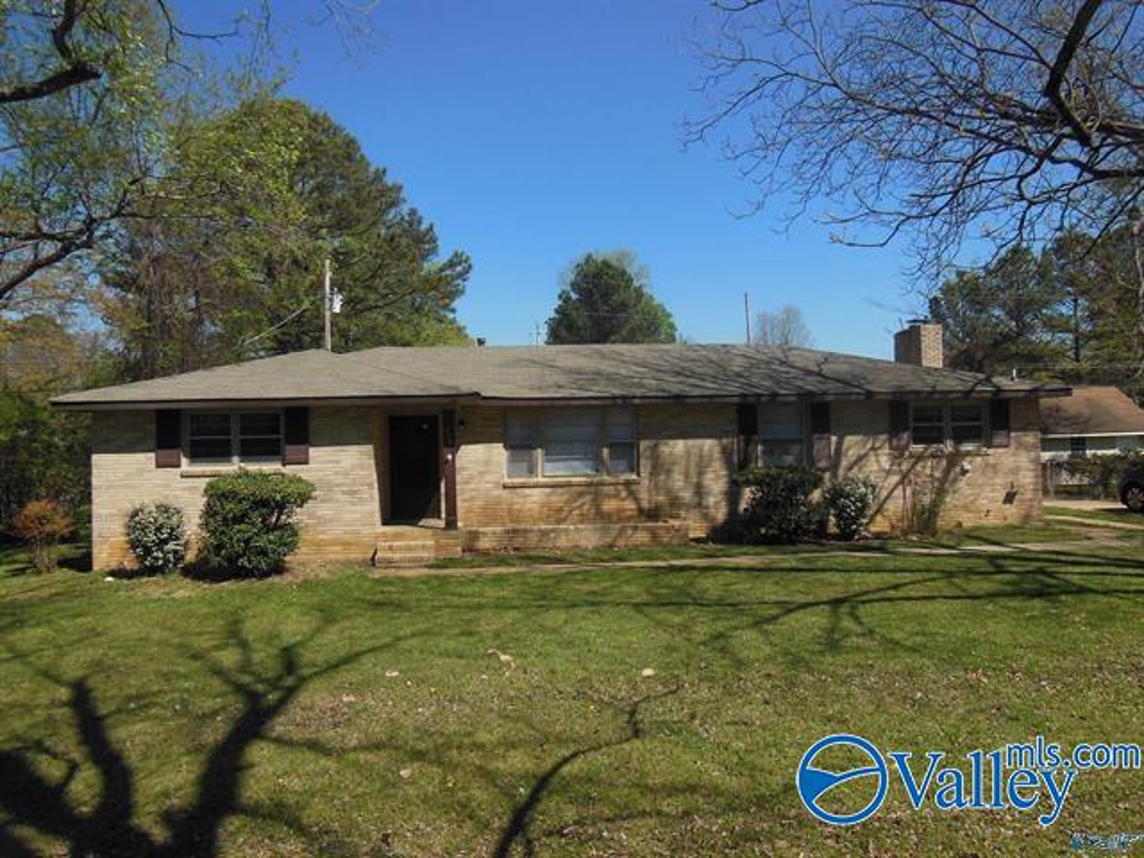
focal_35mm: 25
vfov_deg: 54.9
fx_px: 826
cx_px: 572
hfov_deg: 69.4
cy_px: 429
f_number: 3.5
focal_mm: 4.5
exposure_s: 1/1500
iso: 125
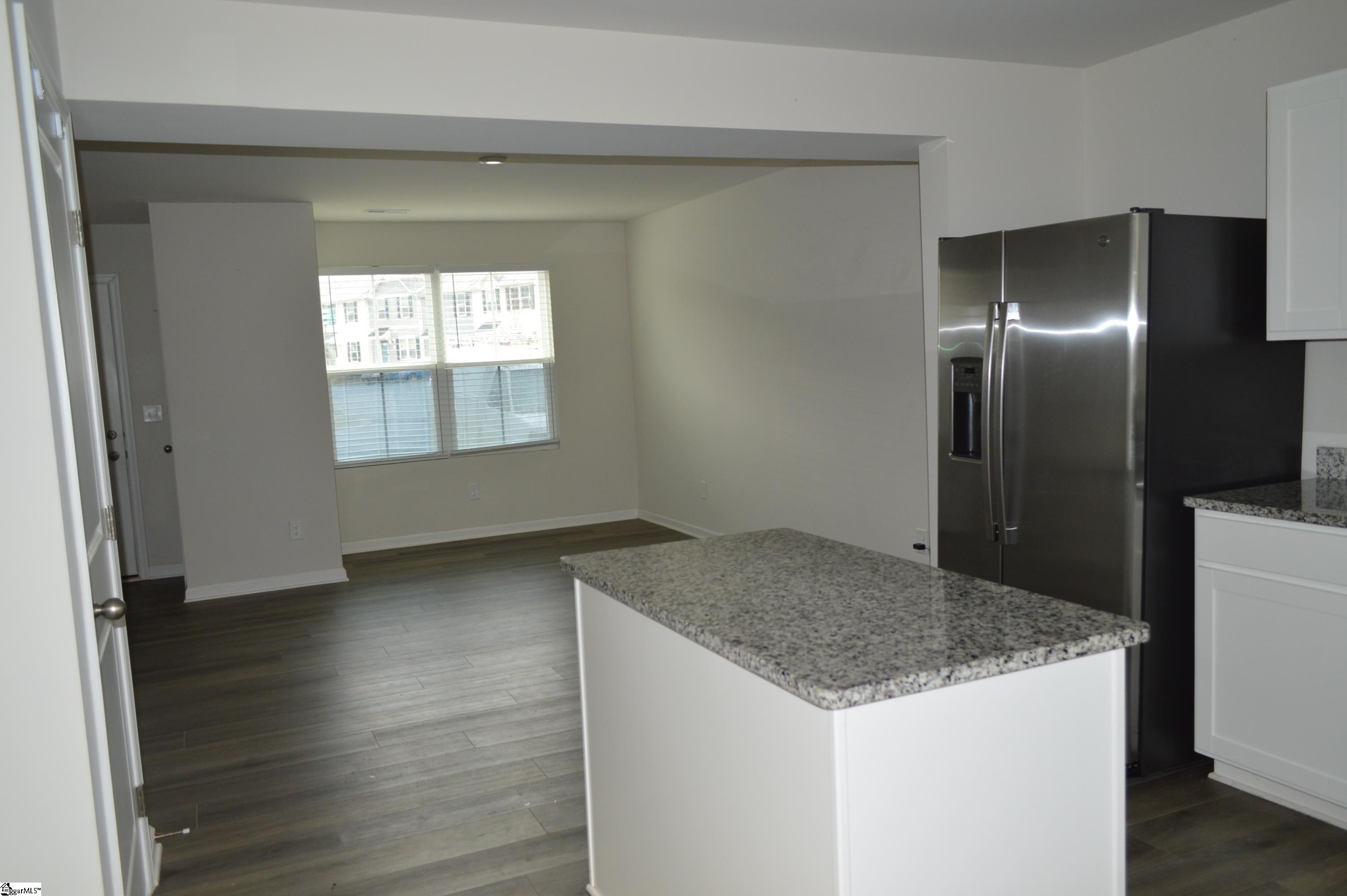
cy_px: 448
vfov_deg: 47.8
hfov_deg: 67.4
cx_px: 674
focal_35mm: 27
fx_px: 1009
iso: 400
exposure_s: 1/60
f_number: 4
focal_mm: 18
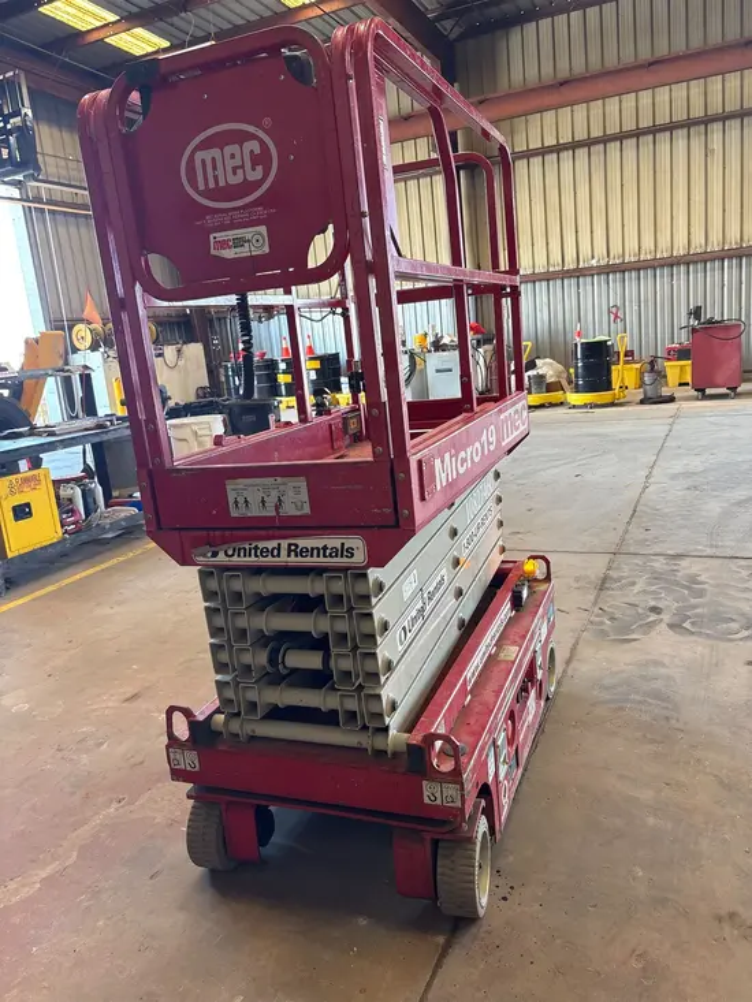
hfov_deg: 53.1
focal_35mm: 26
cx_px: 376
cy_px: 501
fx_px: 753
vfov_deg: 67.3
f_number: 1.6
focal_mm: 5.96
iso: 125
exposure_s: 1/77
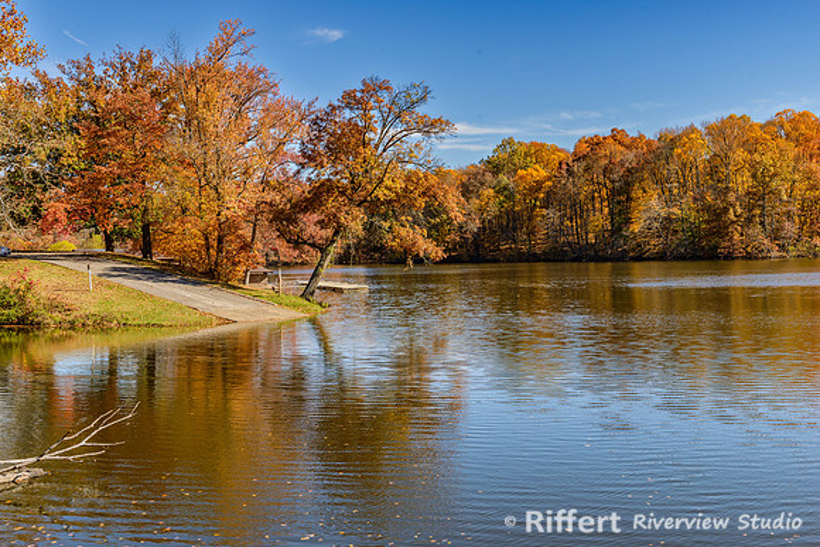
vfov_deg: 31.9
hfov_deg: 46.4
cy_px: 274
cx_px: 410
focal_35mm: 42
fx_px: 957
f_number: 9
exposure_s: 1/250
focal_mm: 42
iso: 200
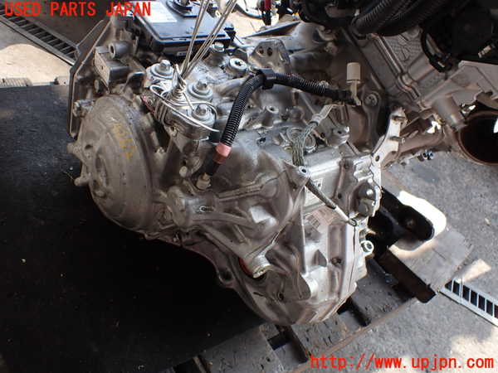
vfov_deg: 46.8
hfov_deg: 60.0
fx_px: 432
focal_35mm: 30
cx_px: 249
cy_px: 186
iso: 100
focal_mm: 5.4
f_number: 3.2
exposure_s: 1/200
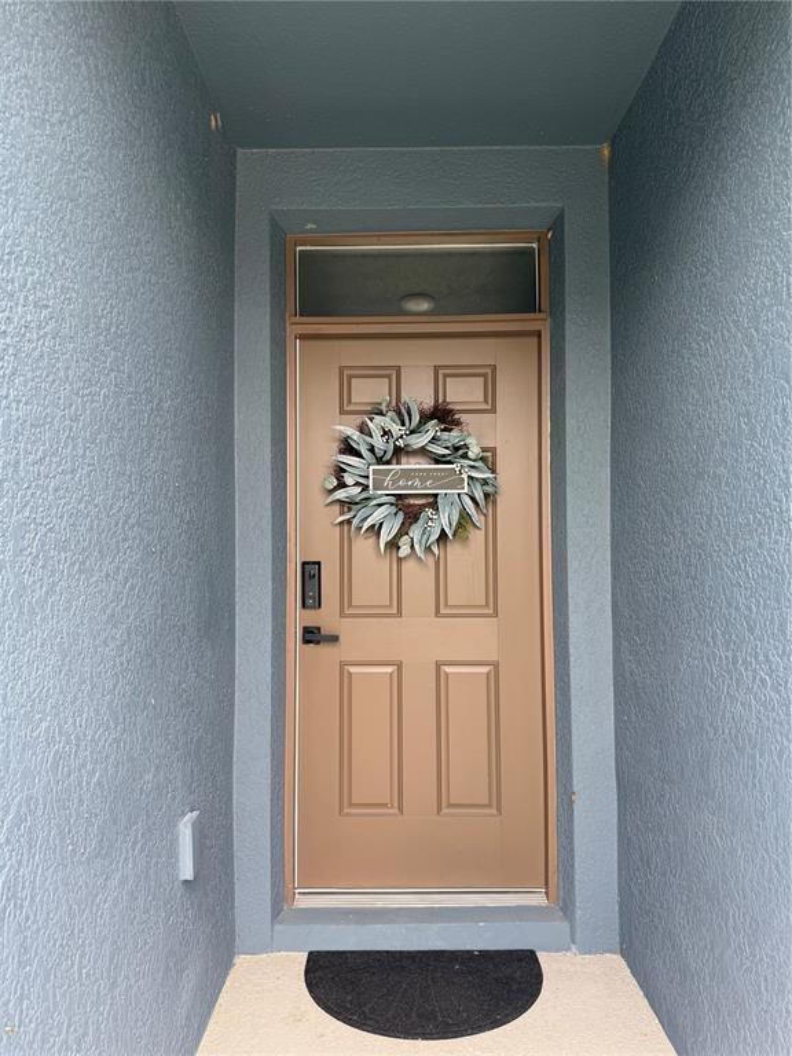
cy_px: 528
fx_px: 732
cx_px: 396
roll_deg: +0.1
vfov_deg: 71.6
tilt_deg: +2.7
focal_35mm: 24
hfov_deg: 56.8
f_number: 1.78
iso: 64
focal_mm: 6.76
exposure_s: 1/209
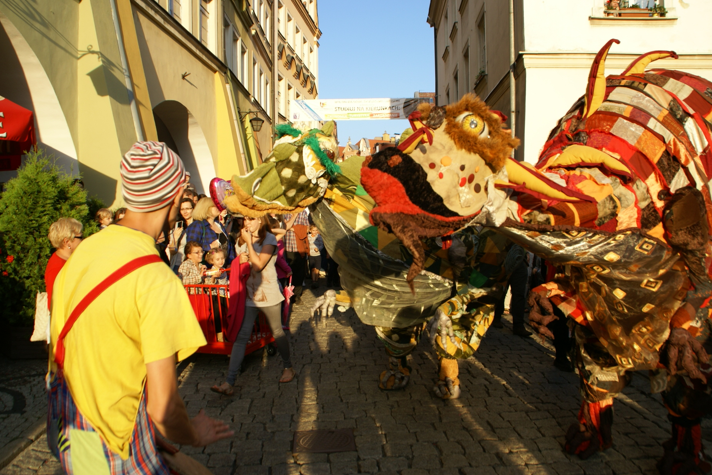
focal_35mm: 28
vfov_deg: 46.4
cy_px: 241
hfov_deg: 65.5
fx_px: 554
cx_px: 356
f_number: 5.6
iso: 100
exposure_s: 1/250
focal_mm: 18
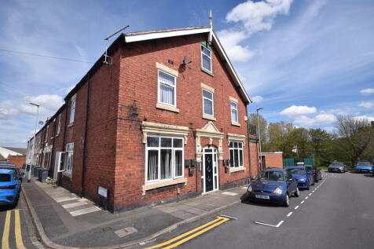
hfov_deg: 95.0
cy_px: 124
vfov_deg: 72.0
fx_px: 171
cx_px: 187
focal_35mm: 16
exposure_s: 1/400
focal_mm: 11
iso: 200
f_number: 10
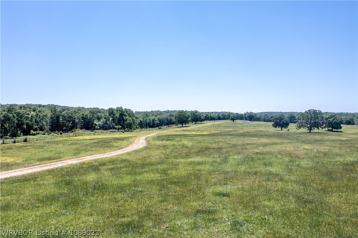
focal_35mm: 28
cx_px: 179
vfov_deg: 46.4
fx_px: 278
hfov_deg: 65.5
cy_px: 119
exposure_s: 1/2000
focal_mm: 10.26
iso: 100
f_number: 2.8
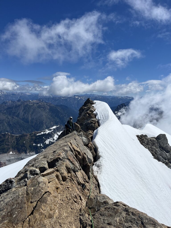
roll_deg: -1.3
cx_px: 86
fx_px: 171
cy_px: 114
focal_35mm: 26
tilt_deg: -6.8
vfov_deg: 67.3
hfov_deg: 53.1
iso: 50
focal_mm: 5.1
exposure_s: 1/10870
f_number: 1.6
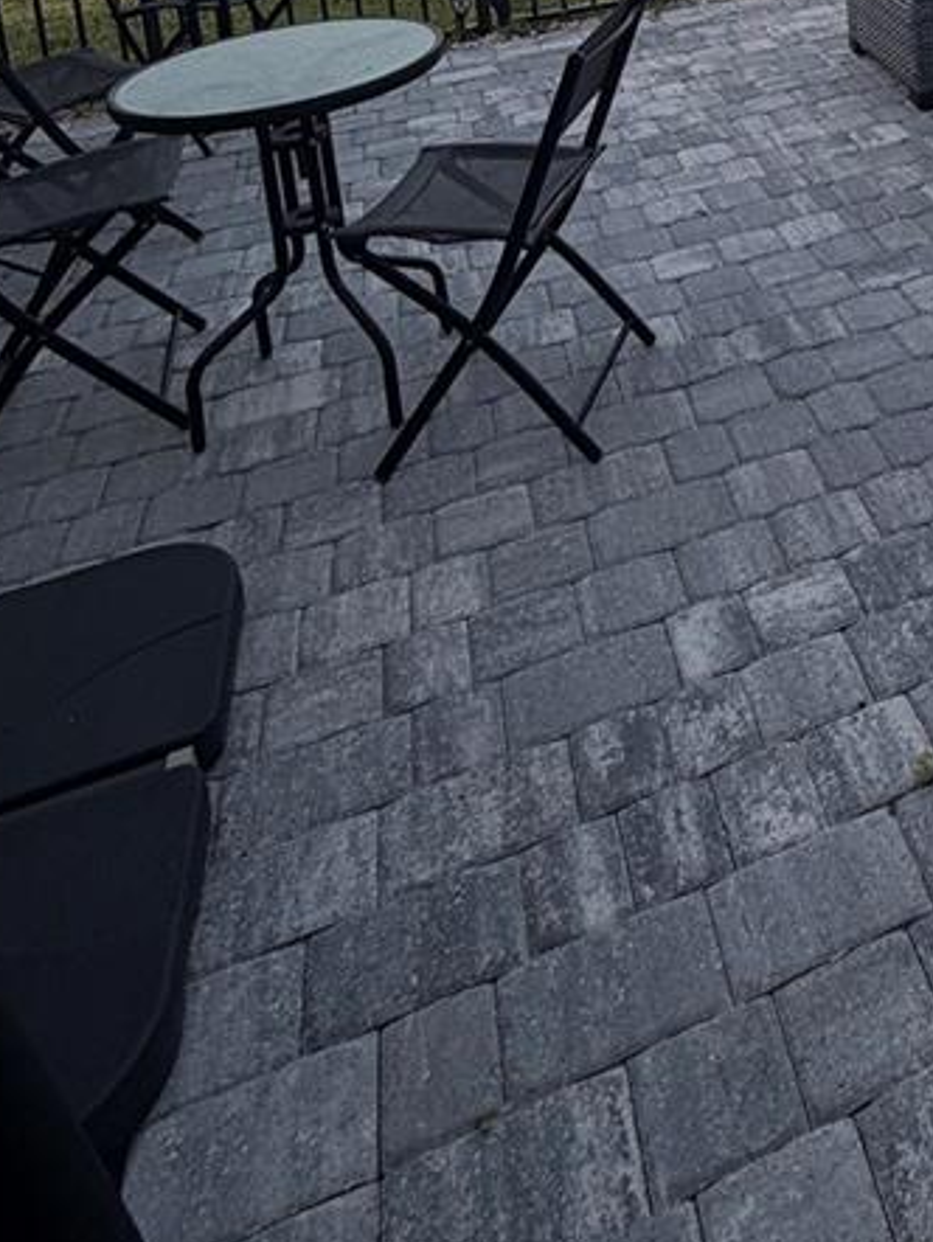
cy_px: -155
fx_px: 1364
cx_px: 998
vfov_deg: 39.2
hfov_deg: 33.5
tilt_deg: -9.5
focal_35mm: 38
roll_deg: +3.6
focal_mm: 2.22
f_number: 2.2
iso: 40
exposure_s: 1/174
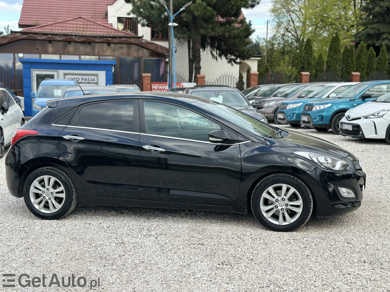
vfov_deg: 30.3
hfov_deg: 39.7
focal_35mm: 48
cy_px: 146
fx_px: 541
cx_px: 195
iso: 80
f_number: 1.78
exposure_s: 1/1062
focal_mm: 6.86
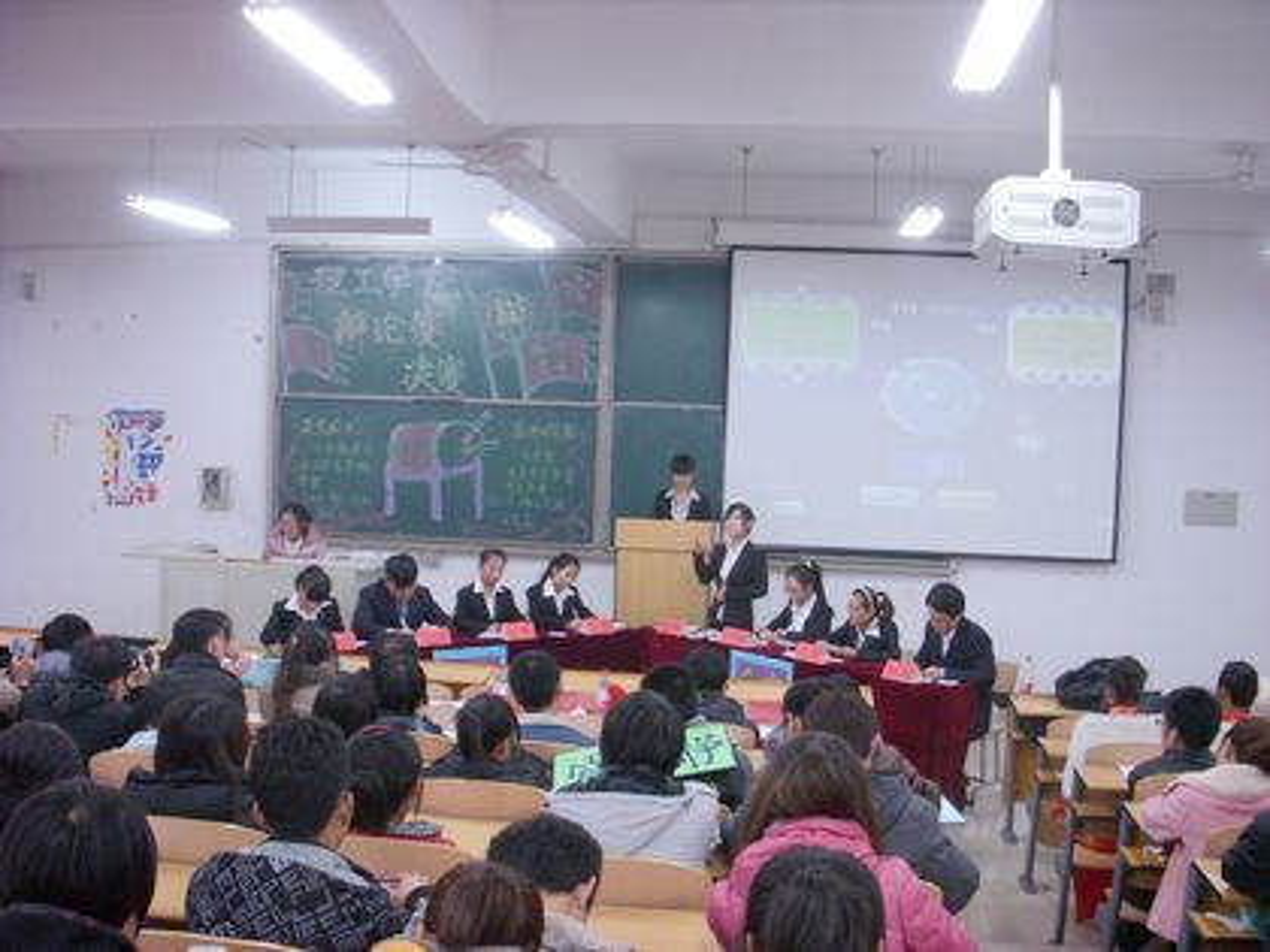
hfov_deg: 49.0
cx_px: 635
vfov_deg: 37.7
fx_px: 1394
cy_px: 476
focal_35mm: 38
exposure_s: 1/13
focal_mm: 6.3
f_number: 3.3
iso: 200
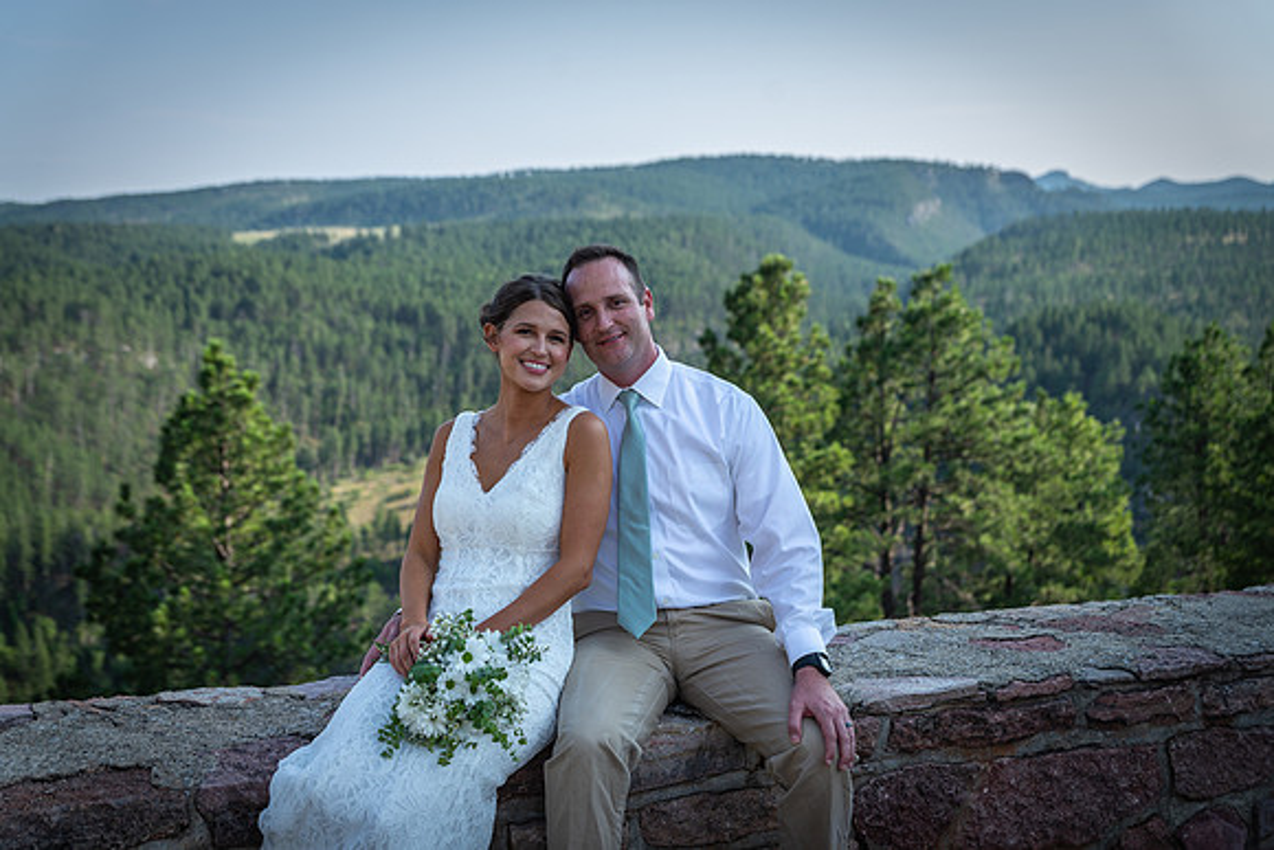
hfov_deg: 39.6
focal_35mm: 50
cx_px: 637
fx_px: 1770
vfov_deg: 27.0
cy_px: 425
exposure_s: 1/500
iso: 80
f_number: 3.5
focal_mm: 50
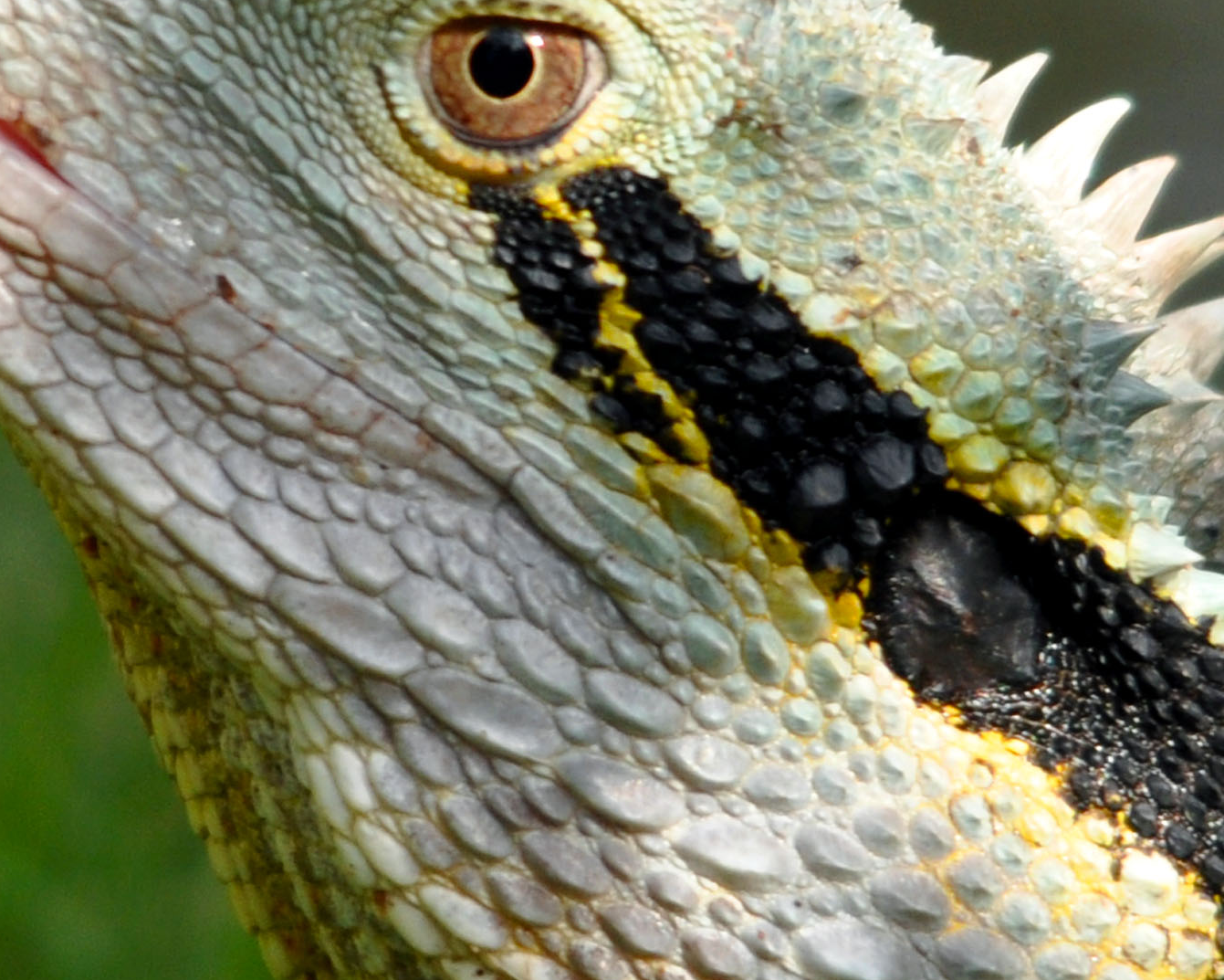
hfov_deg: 1.1
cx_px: 565
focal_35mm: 1703
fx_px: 61697
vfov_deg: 0.9
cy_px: 537
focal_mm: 380
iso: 320
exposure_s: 1/400
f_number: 6.3
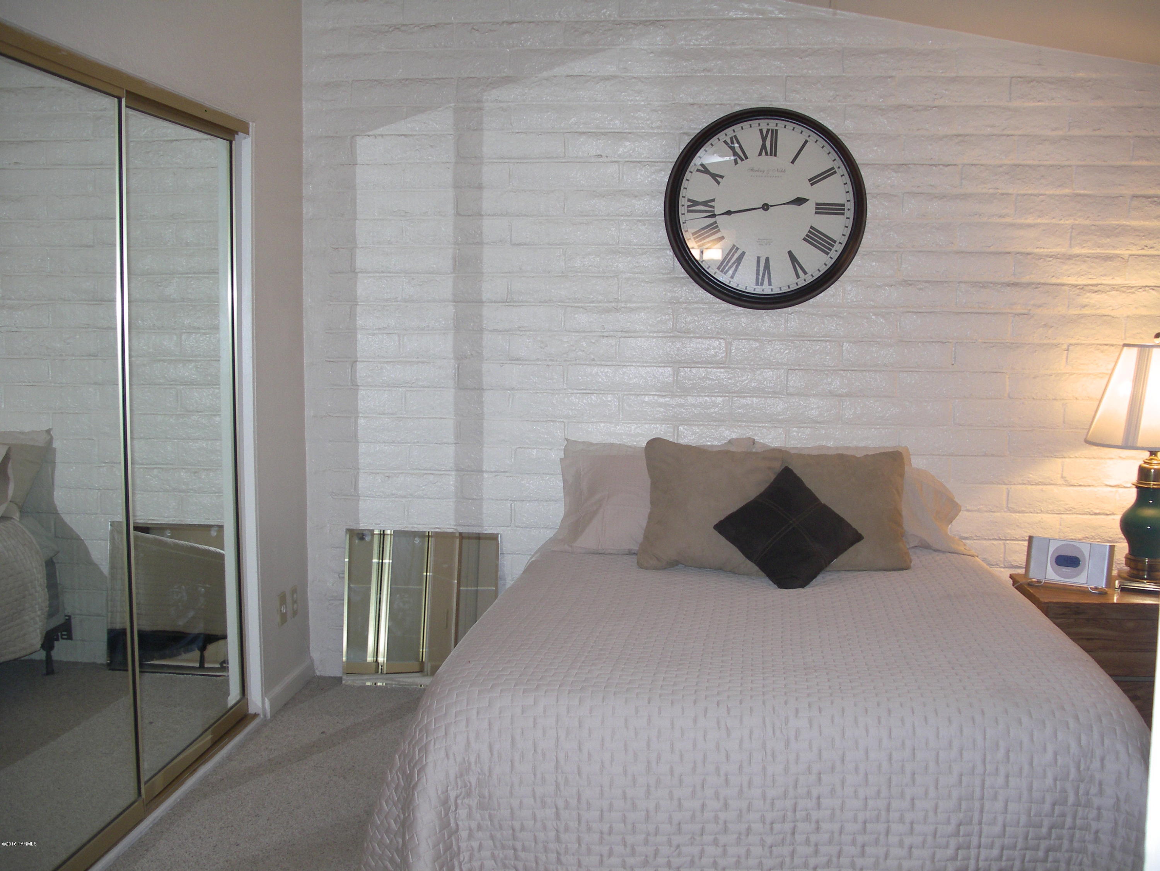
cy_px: 436
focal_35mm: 37
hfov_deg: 50.1
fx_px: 1240
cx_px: 580
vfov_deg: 38.7
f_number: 2.8
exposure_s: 1/40
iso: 200
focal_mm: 7.8
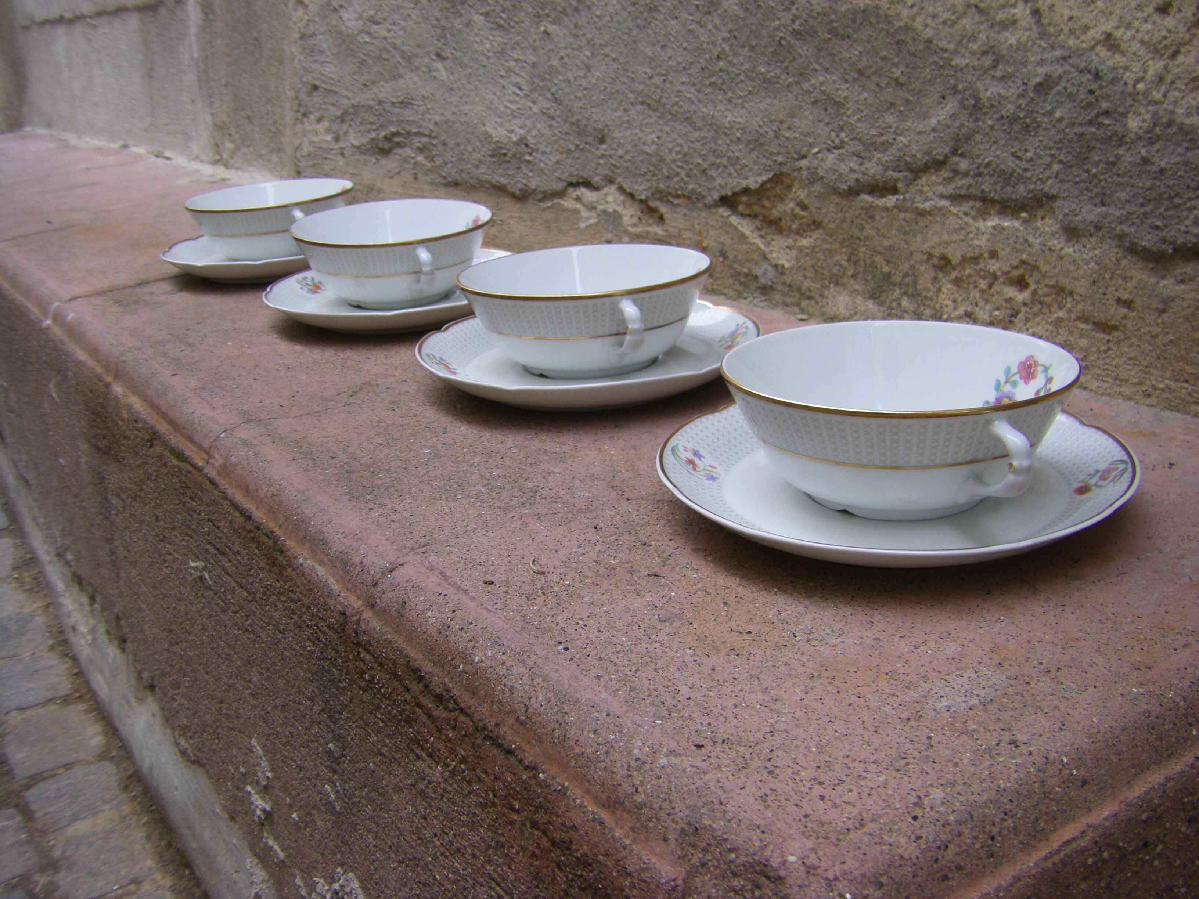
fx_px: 1316
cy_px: 450
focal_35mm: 38
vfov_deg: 37.7
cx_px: 600
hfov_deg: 49.0
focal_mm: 6.3
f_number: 3.5
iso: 80
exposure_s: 1/50
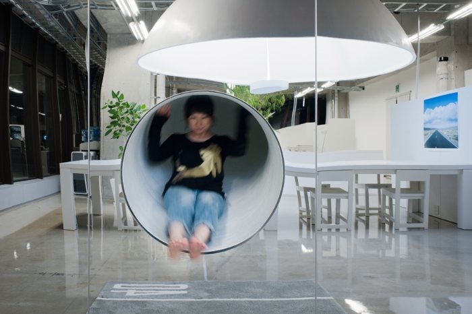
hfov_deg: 54.5
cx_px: 236
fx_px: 459
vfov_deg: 37.8
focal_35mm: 35
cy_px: 157
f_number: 2.8
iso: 800
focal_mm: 35
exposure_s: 1/15
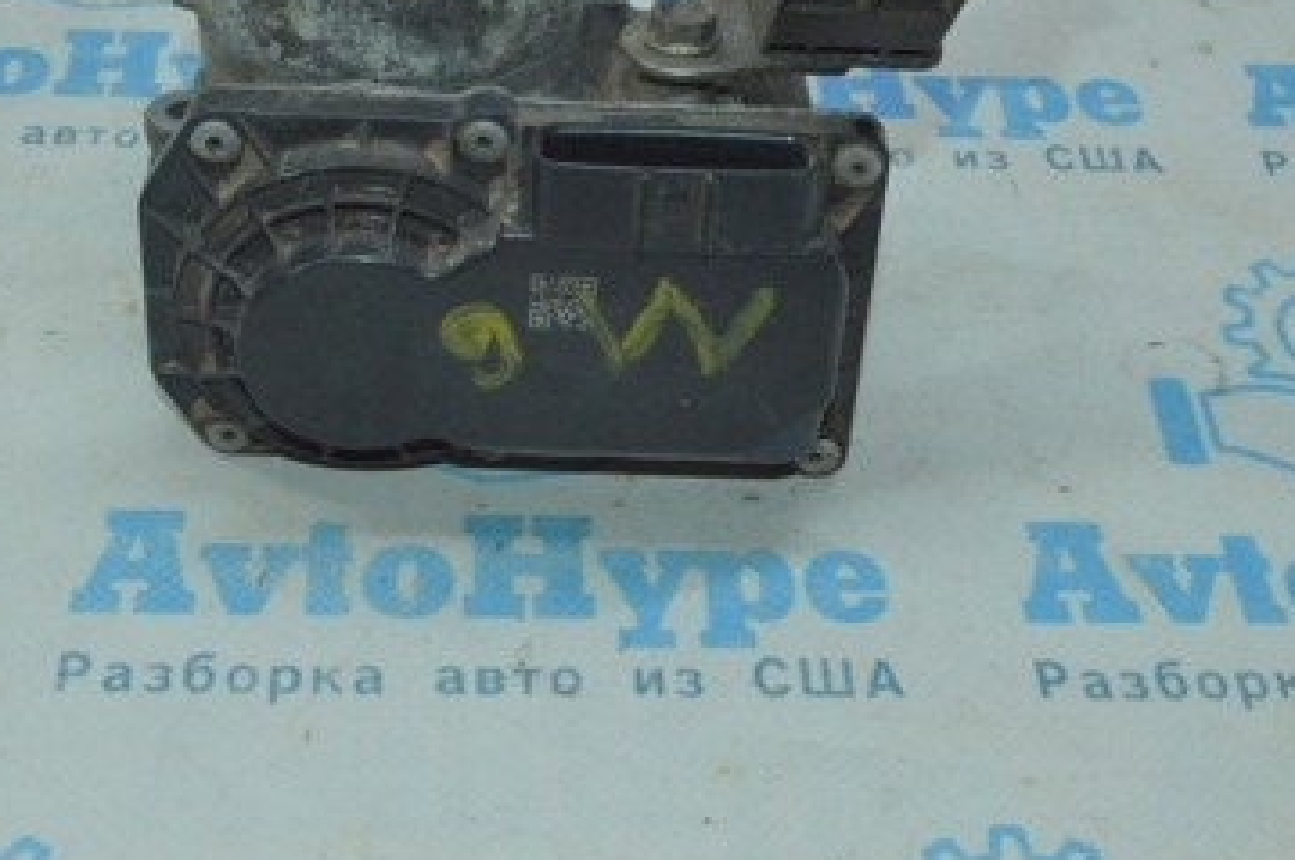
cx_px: 558
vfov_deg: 20.9
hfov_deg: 31.4
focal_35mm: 64
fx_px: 2299
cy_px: 142
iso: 2500
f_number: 16
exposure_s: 1/80
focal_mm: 24
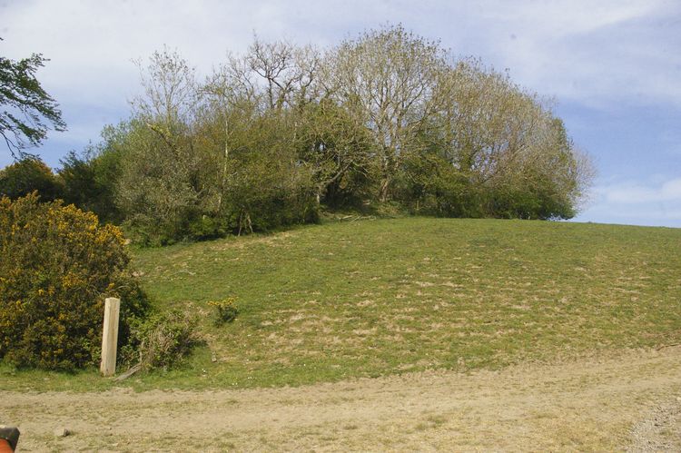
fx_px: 595
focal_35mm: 32
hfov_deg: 59.5
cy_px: 226
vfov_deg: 41.7
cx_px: 340
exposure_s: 1/3000
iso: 3200
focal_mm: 21
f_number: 13
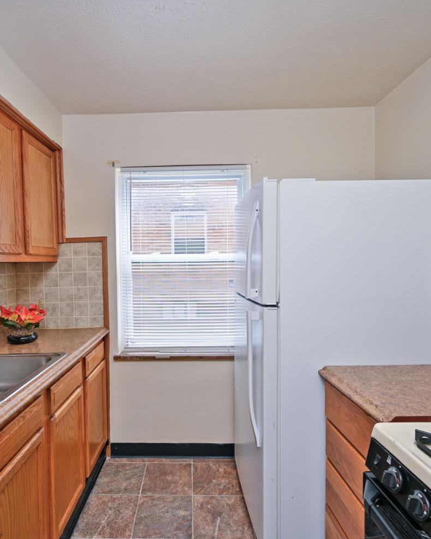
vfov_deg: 80.4
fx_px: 319
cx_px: 178
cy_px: 270
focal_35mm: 20
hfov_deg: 67.6
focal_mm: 14
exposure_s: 1/160
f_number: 6.3
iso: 100
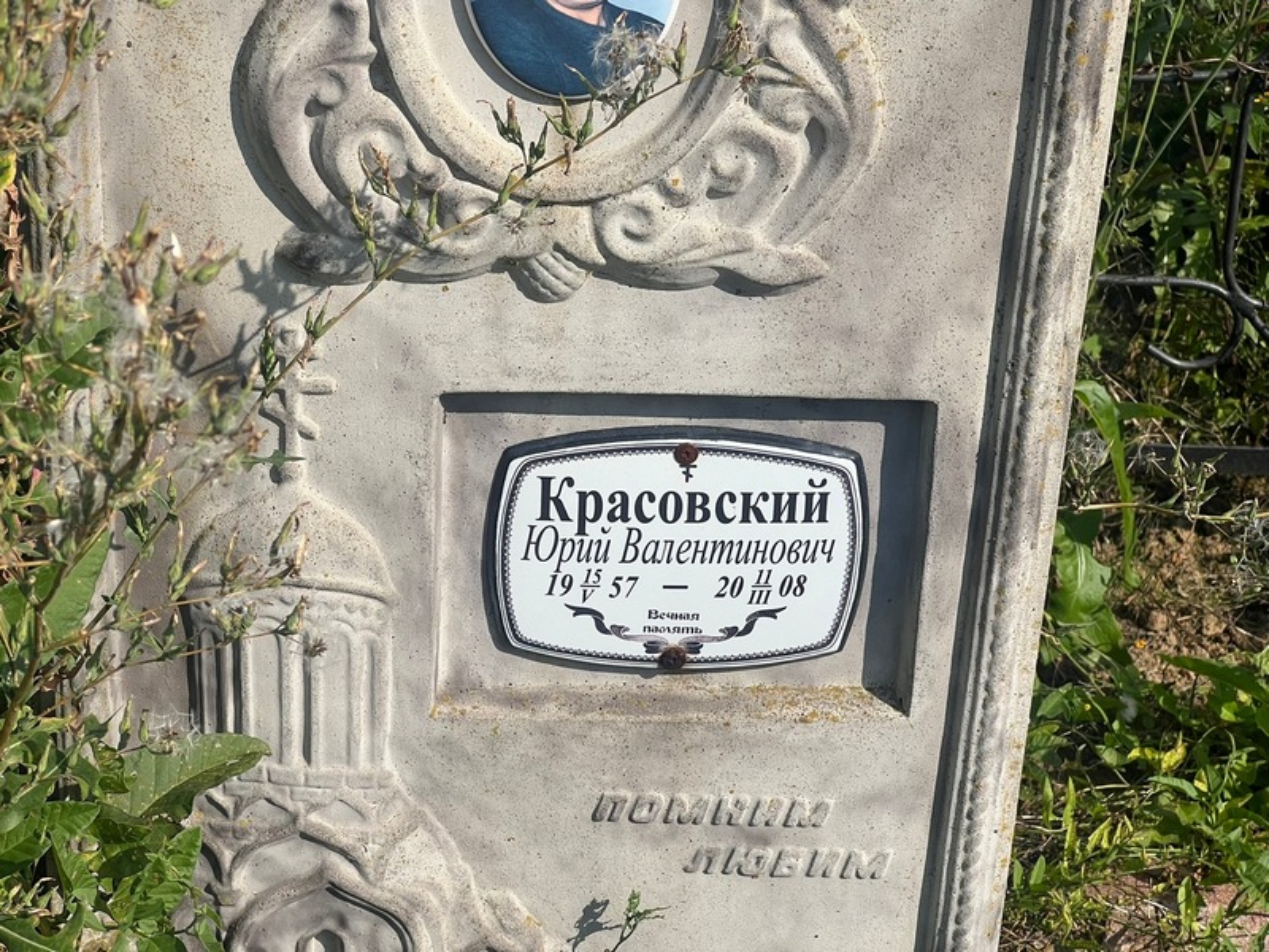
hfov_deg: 25.3
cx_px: 634
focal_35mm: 77
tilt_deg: -26.4
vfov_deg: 19.1
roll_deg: -0.7
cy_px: 476
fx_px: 2823
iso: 32
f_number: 2.8
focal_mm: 9
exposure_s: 1/1143
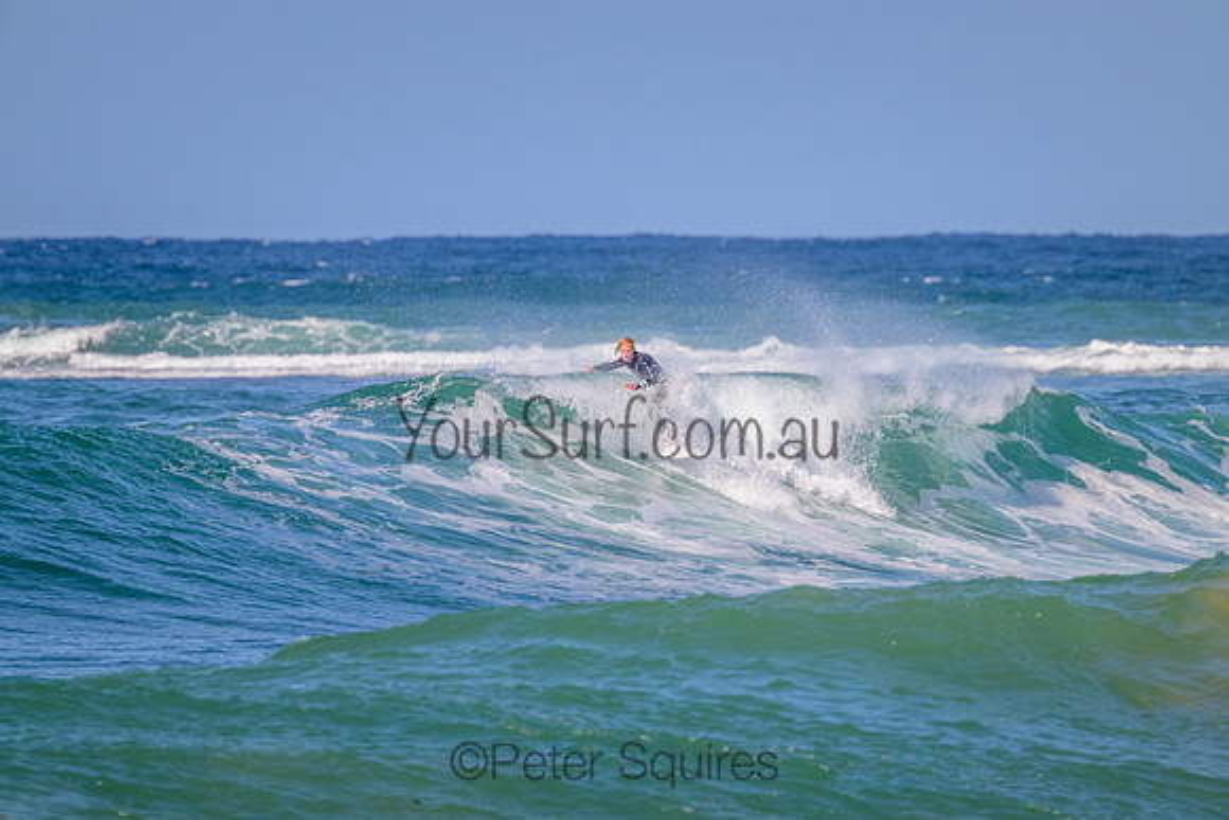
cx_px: 614
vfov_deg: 1.7
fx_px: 27316
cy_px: 410
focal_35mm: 800
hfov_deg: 2.6
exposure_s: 1/2000
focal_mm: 800
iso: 1100
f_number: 11
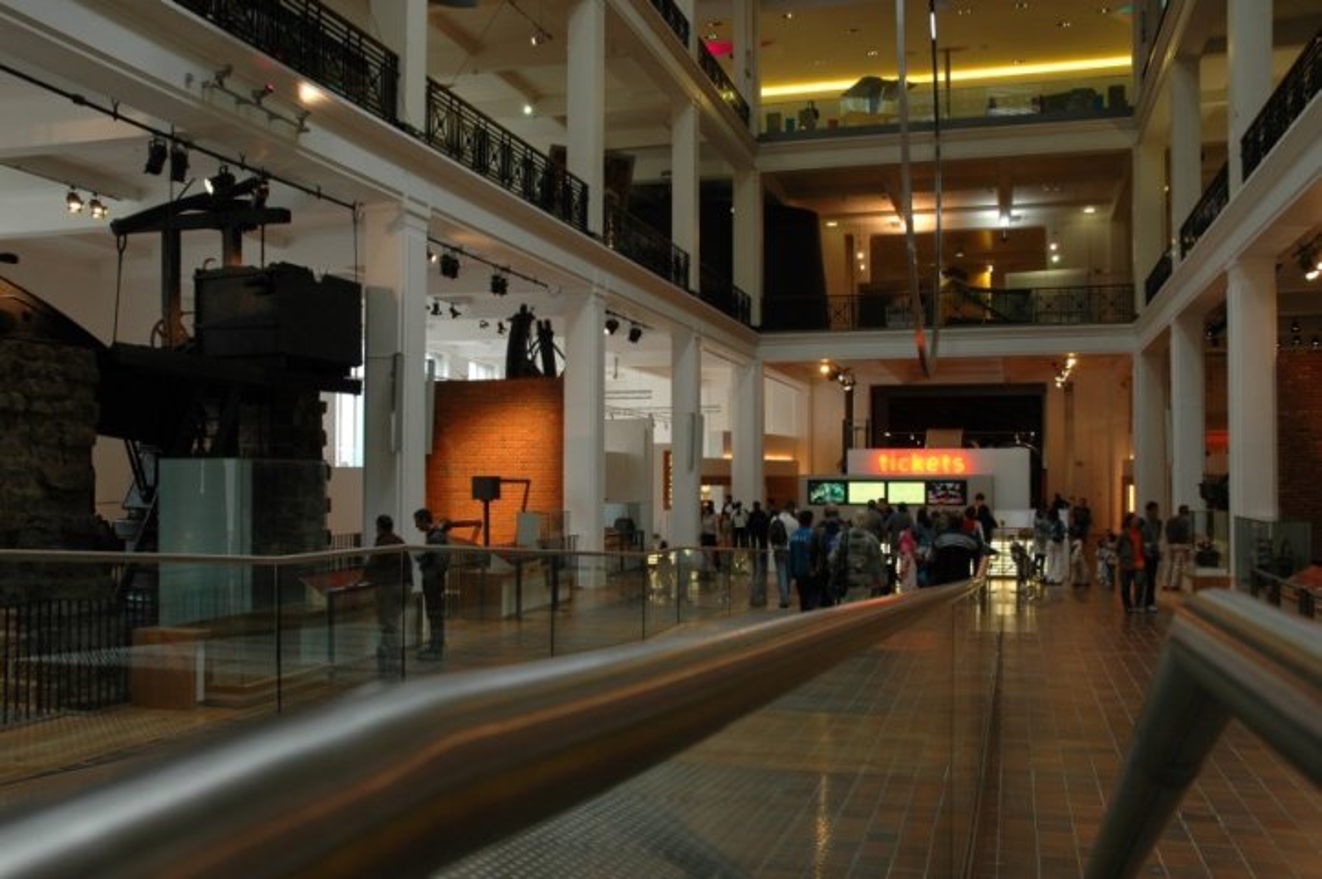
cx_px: 661
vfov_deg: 39.9
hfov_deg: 57.3
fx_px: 1211
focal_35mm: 33
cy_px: 440
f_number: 6.3
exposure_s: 1/10
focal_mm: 22
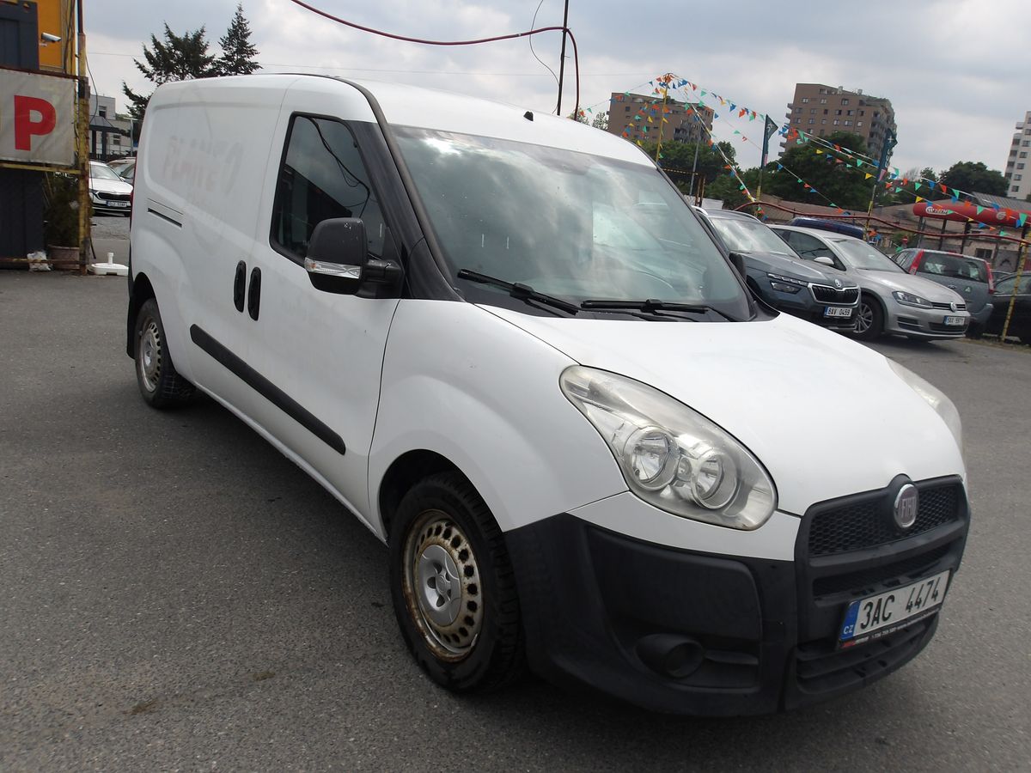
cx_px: 516
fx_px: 804
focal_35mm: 27
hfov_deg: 65.3
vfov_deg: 51.4
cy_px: 386
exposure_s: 1/155
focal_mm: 4.9
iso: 100
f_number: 10.4
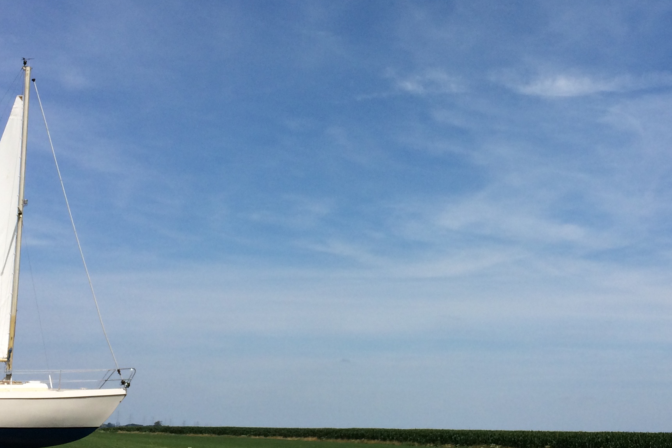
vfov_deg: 23.6
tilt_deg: +15.0
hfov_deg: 35.0
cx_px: 387
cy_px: 135
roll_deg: -2.0
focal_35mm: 57
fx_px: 1064
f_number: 2.2
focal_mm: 4.15
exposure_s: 1/3731
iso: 32
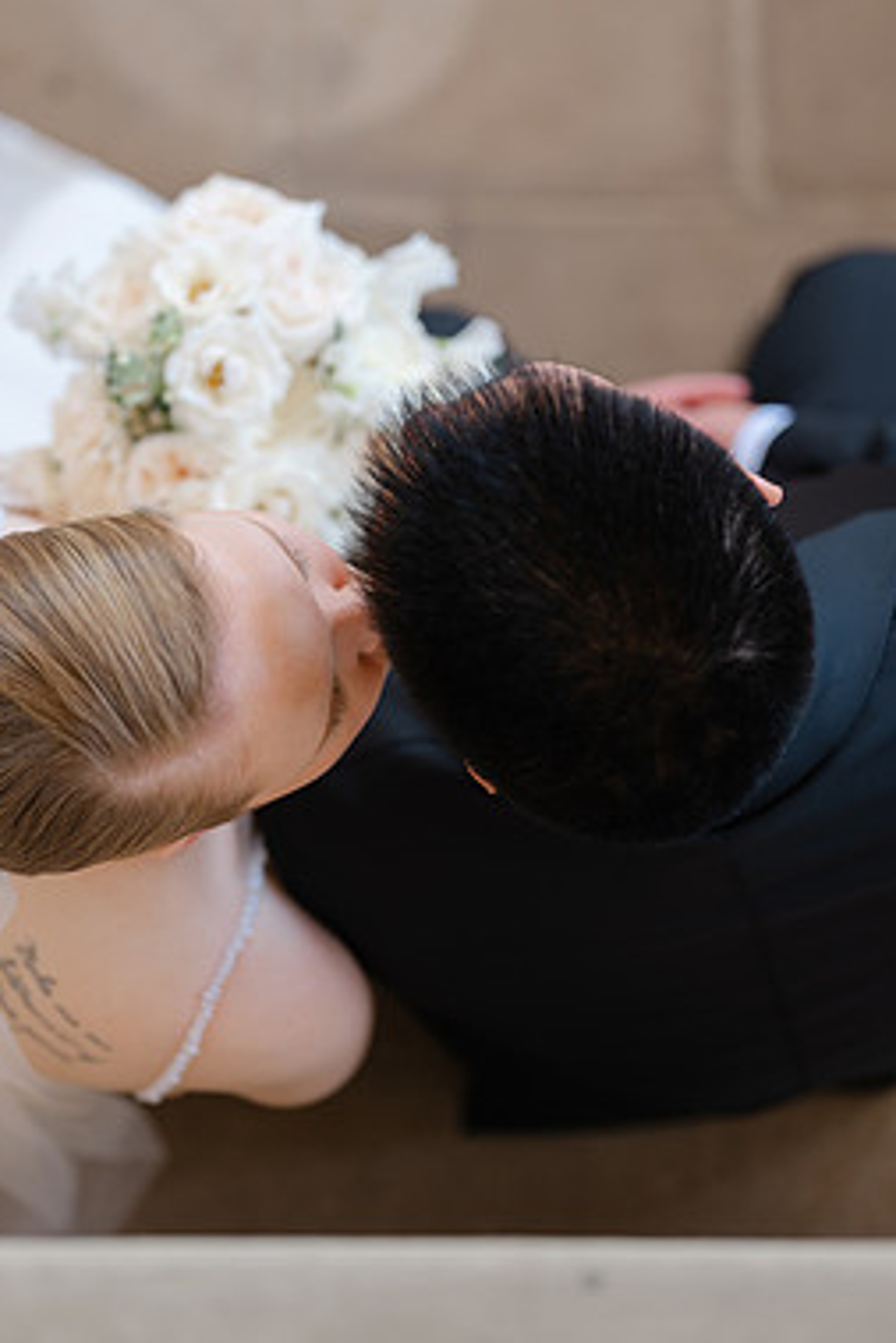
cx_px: 294
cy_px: 679
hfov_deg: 19.1
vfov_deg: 28.4
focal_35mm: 71
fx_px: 2648
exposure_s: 1/160
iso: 80
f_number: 1.7
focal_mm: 55
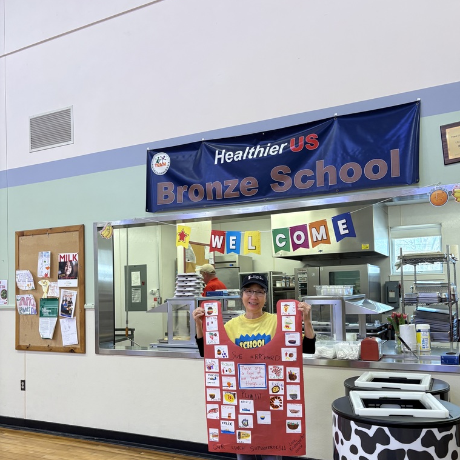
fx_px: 466
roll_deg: -0.6
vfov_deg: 52.2
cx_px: 232
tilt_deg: +2.5
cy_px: 273
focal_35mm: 31
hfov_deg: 52.5
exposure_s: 1/120
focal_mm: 5.96
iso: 100
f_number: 1.6
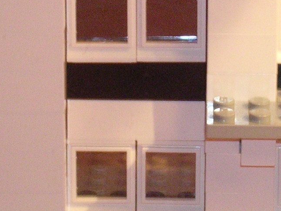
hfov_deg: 5.4
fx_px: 2973
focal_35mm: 366
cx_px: 251
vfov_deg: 4.1
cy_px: 45
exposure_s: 1/5
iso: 400
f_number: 4.9
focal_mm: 17.4
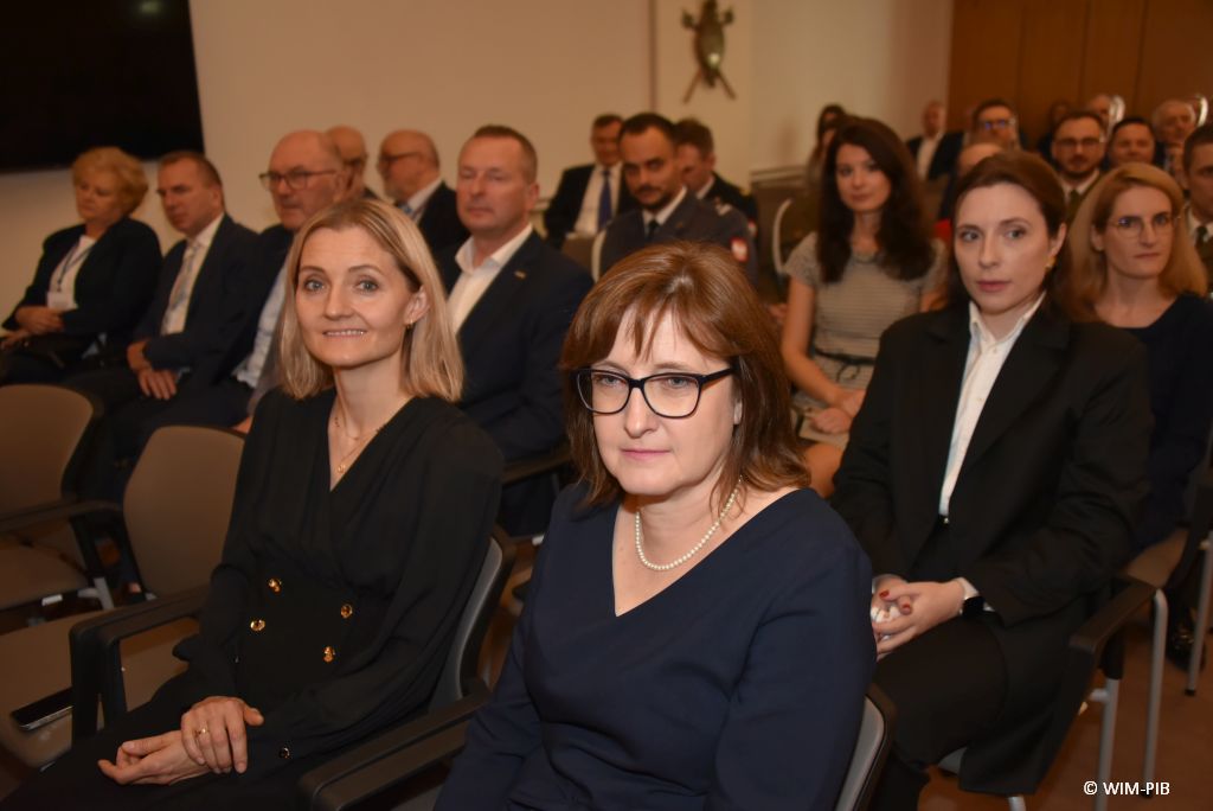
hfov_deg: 58.7
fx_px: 1079
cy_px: 406
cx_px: 606
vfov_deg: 41.2
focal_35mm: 32
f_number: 3.5
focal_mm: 32
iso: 2200
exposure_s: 1/60
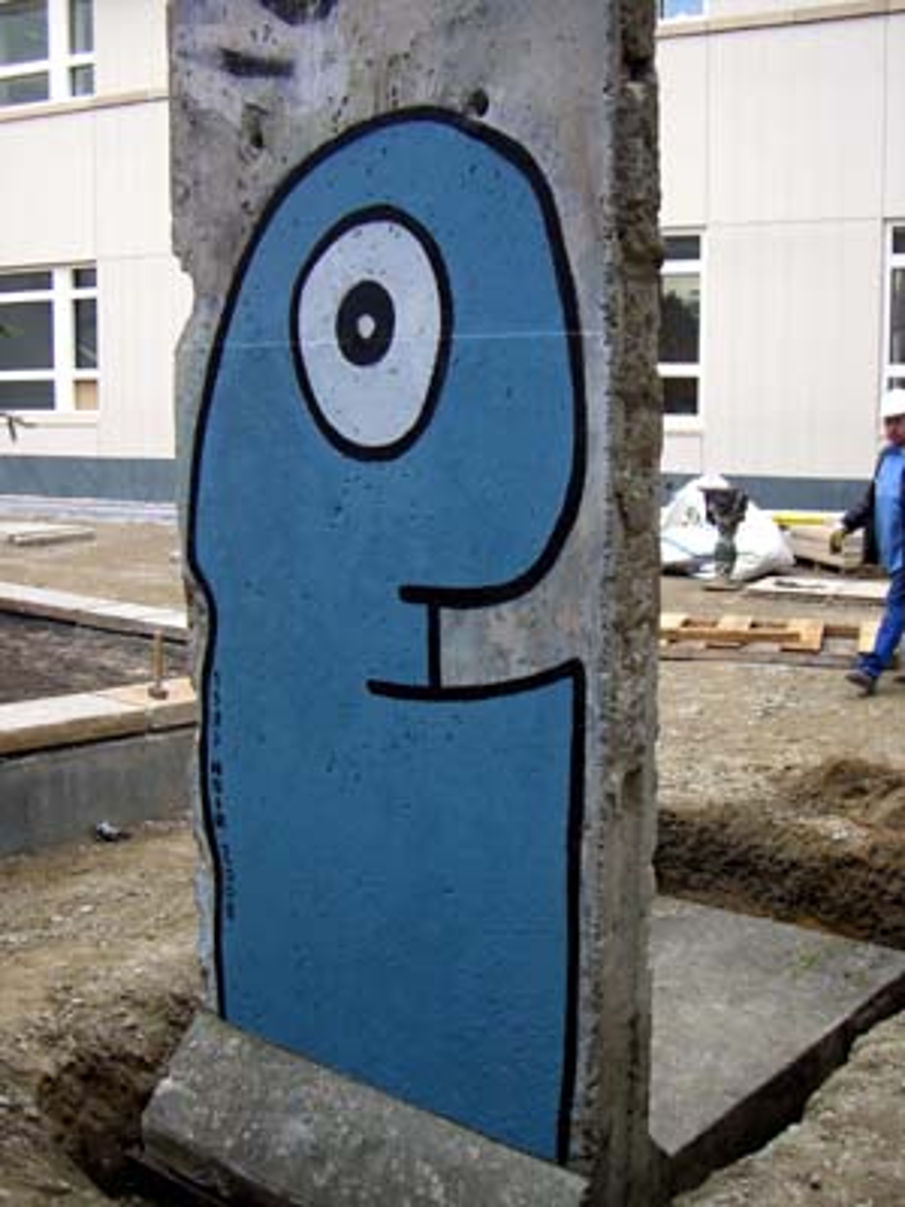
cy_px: 604
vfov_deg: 49.0
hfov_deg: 37.7
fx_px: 1325
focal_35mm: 38
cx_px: 452
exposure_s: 1/125
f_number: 2.7
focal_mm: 6.2
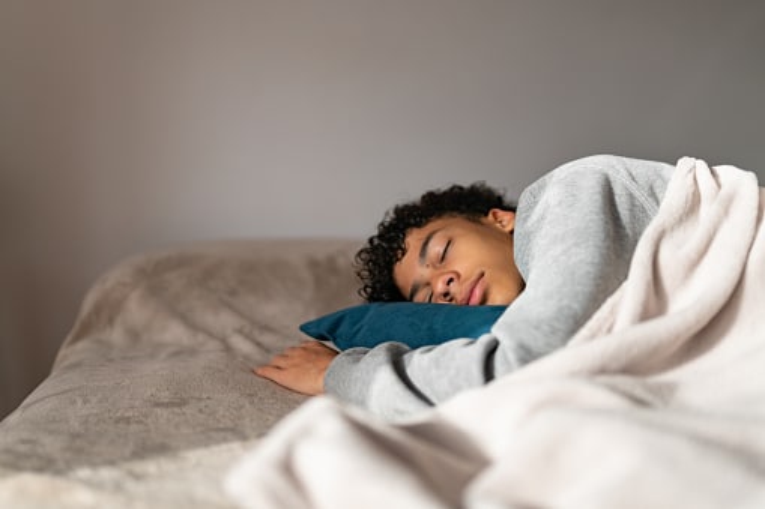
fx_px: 743
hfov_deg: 54.4
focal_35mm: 35
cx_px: 382
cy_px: 254
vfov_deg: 37.8
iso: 100
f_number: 1.4
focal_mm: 35
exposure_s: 1/800
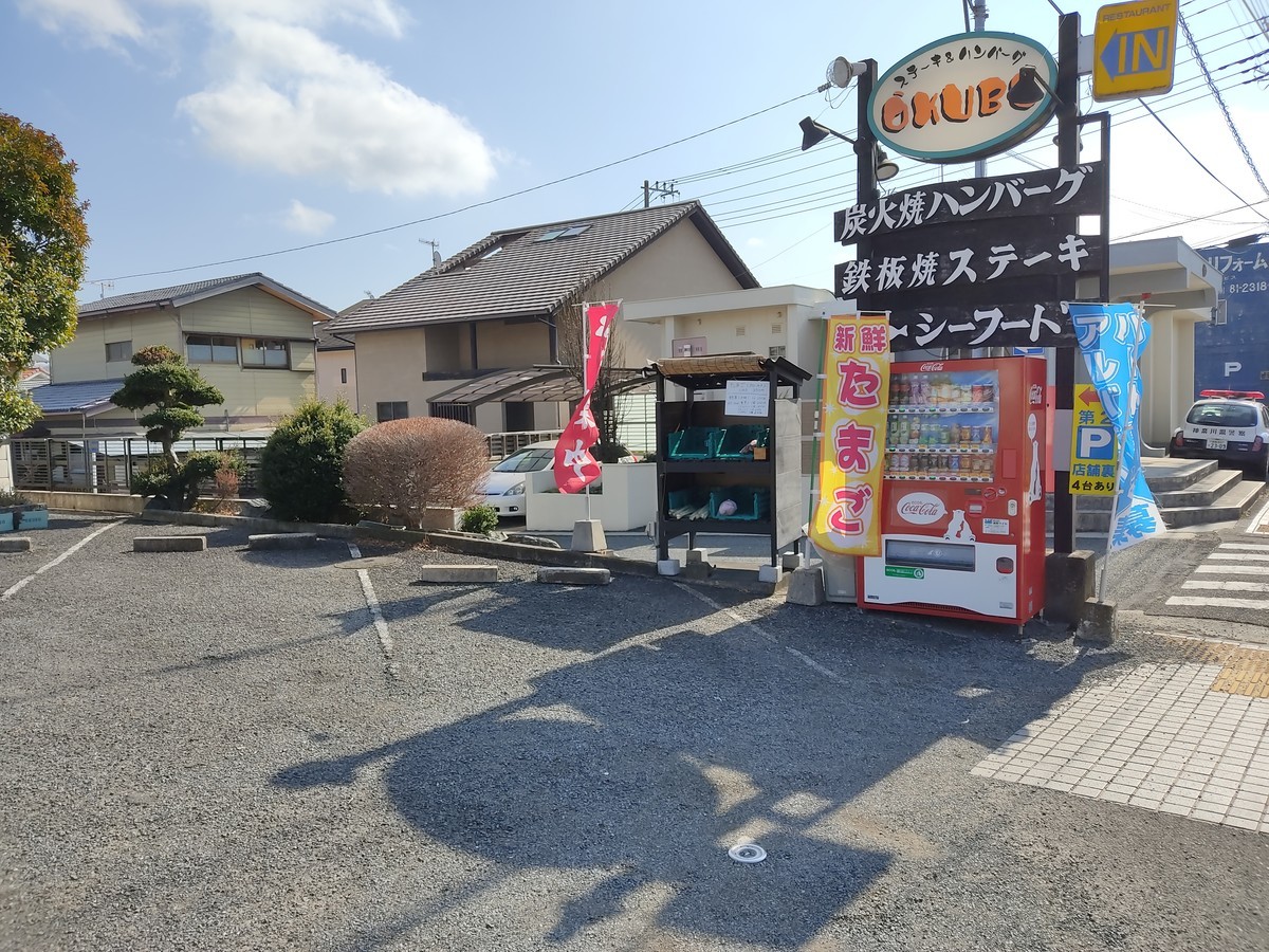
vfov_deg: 53.1
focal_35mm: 26
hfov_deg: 67.3
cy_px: 476
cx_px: 634
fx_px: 953
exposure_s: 1/1430
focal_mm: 4.74
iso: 100
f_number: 1.79
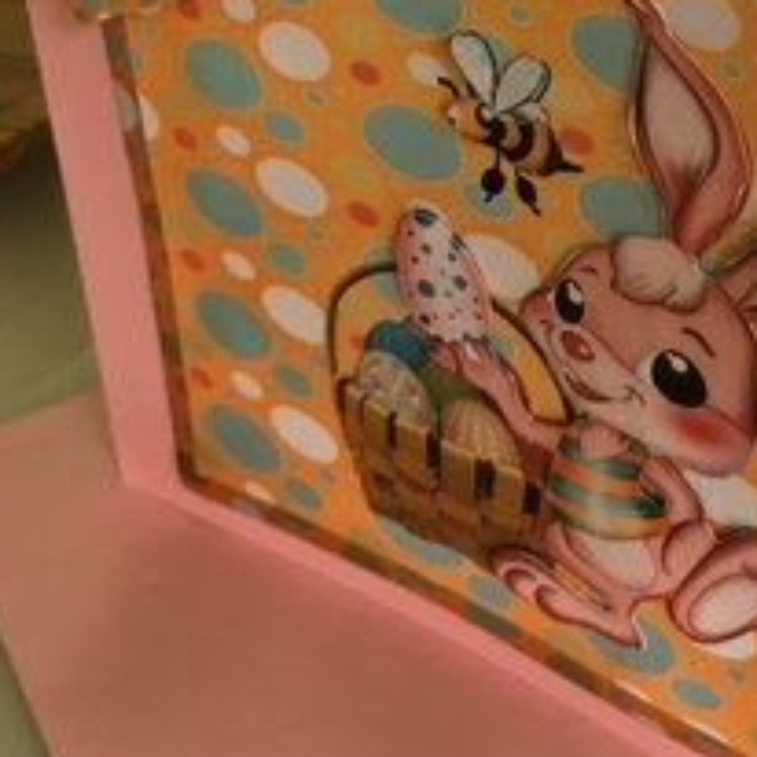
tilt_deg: -33.4
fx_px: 1386
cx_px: 544
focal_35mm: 56
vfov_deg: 30.1
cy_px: 197
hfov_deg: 30.2
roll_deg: -1.1
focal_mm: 4.15
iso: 25
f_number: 2.2
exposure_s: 1/33
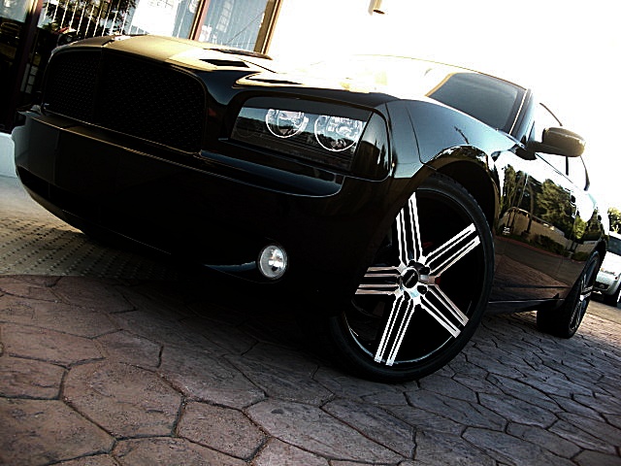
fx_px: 646
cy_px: 233
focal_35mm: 36
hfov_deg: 51.4
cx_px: 310
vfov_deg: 39.7
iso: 100
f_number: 2.8
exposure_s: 1/100
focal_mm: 6.3
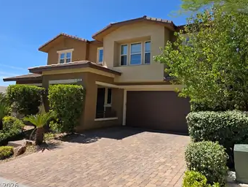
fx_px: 194
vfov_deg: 51.2
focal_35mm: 27
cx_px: 132
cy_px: 80
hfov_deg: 65.2
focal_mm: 6.3
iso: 80
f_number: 1.7
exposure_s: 1/4333
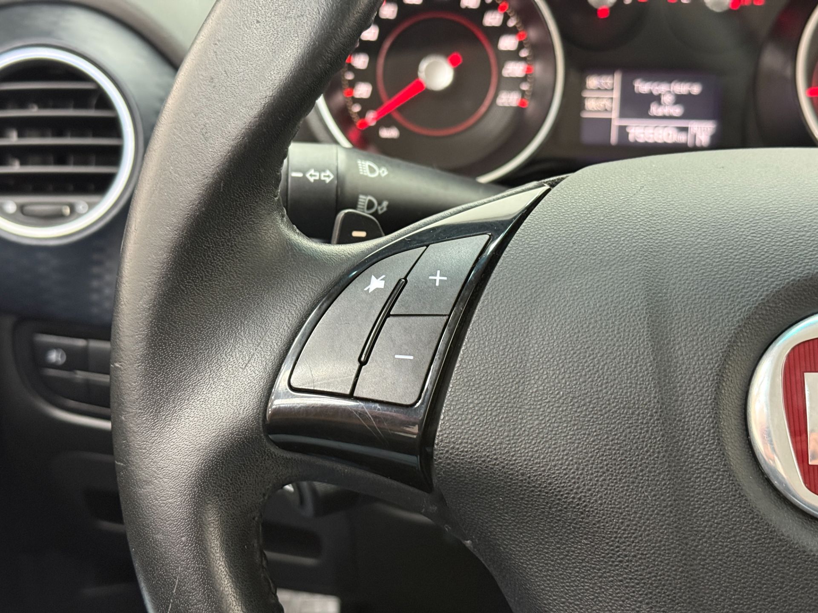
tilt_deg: -25.0
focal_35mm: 48
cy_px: 306
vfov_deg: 30.3
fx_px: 1134
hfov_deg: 39.7
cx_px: 409
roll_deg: -2.1
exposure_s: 1/30
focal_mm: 6.76
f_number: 1.78
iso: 400
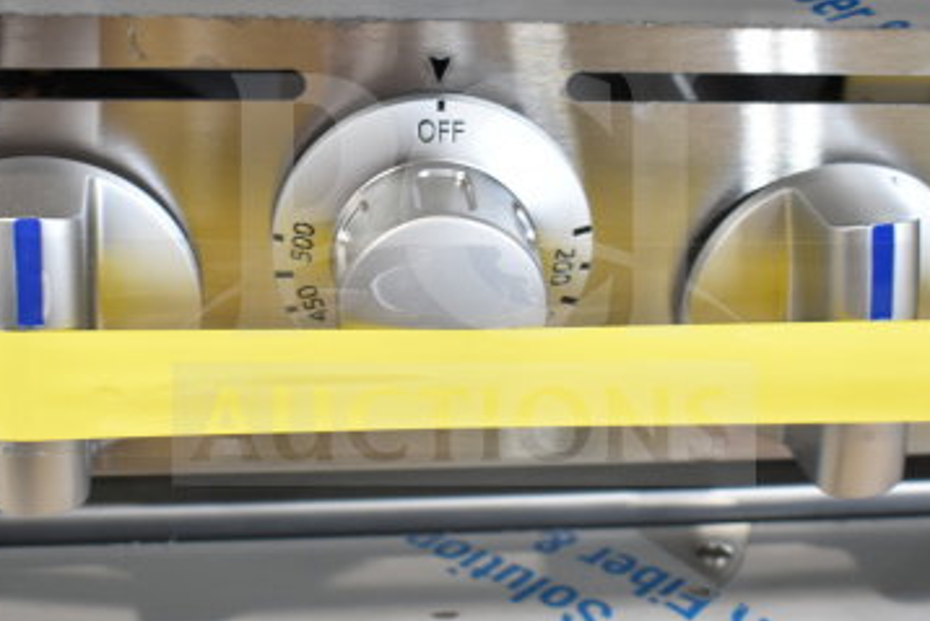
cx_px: 462
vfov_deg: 21.3
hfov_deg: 31.5
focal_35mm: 64
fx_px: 1650
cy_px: 279
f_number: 4
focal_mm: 25
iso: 640
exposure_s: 1/40
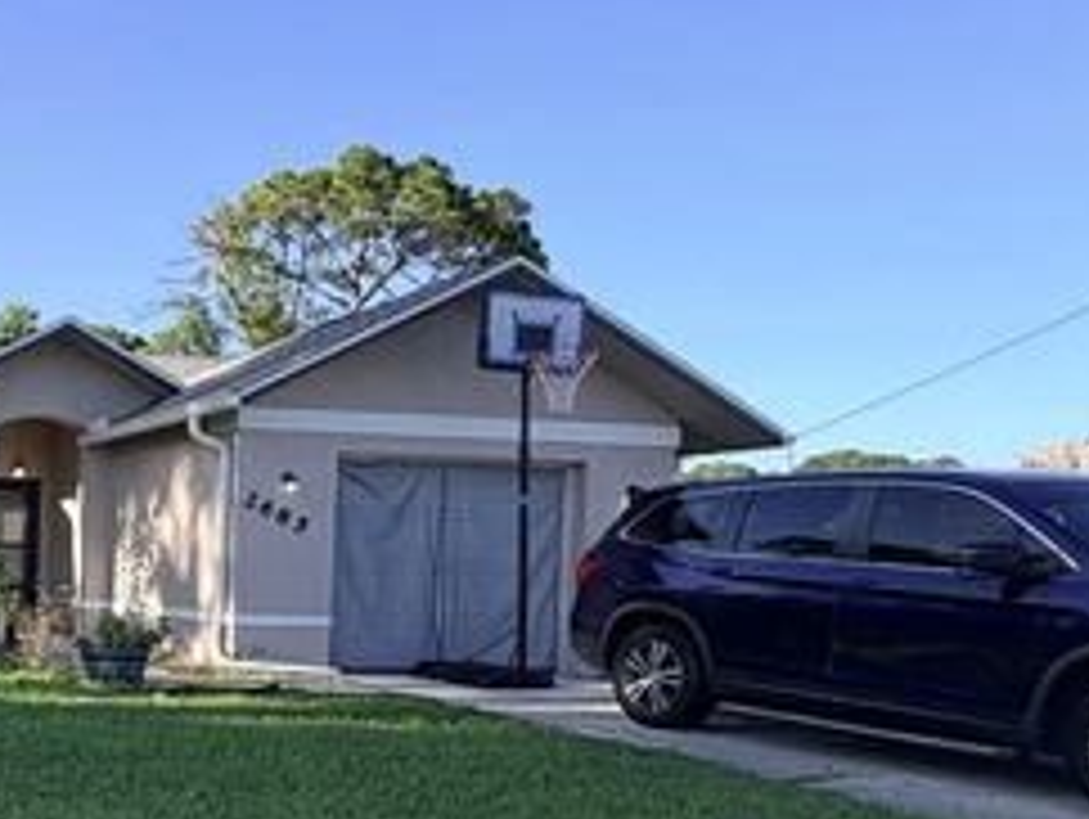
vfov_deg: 37.8
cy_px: 612
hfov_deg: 40.6
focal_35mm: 37
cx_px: -104
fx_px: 1165
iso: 40
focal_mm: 2.22
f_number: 2.2
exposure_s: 1/644
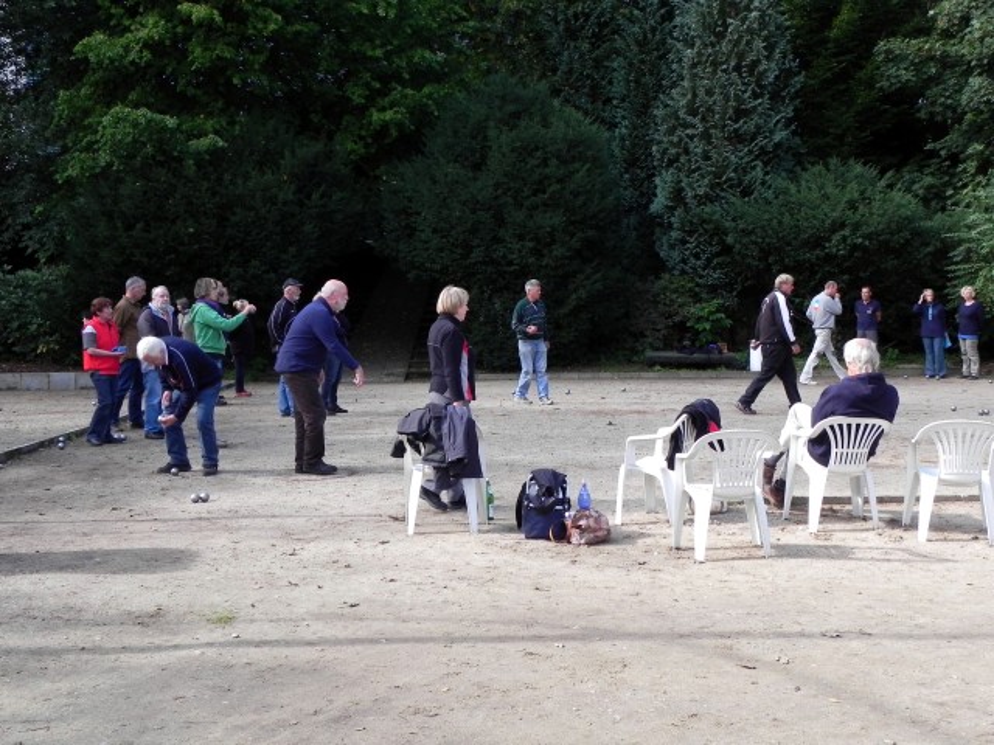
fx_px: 1321
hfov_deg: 41.2
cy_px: 372
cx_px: 497
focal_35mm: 46
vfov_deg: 31.5
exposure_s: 1/140
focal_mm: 8.2
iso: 160
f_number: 4.5
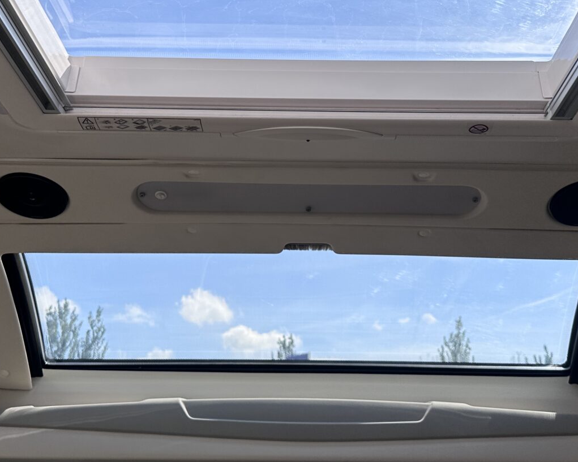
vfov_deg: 31.6
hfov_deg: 39.5
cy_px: 125
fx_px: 804
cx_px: 318
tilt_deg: +27.9
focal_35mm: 47
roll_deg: -1.4
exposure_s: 1/4348
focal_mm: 6.86
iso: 80
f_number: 1.78
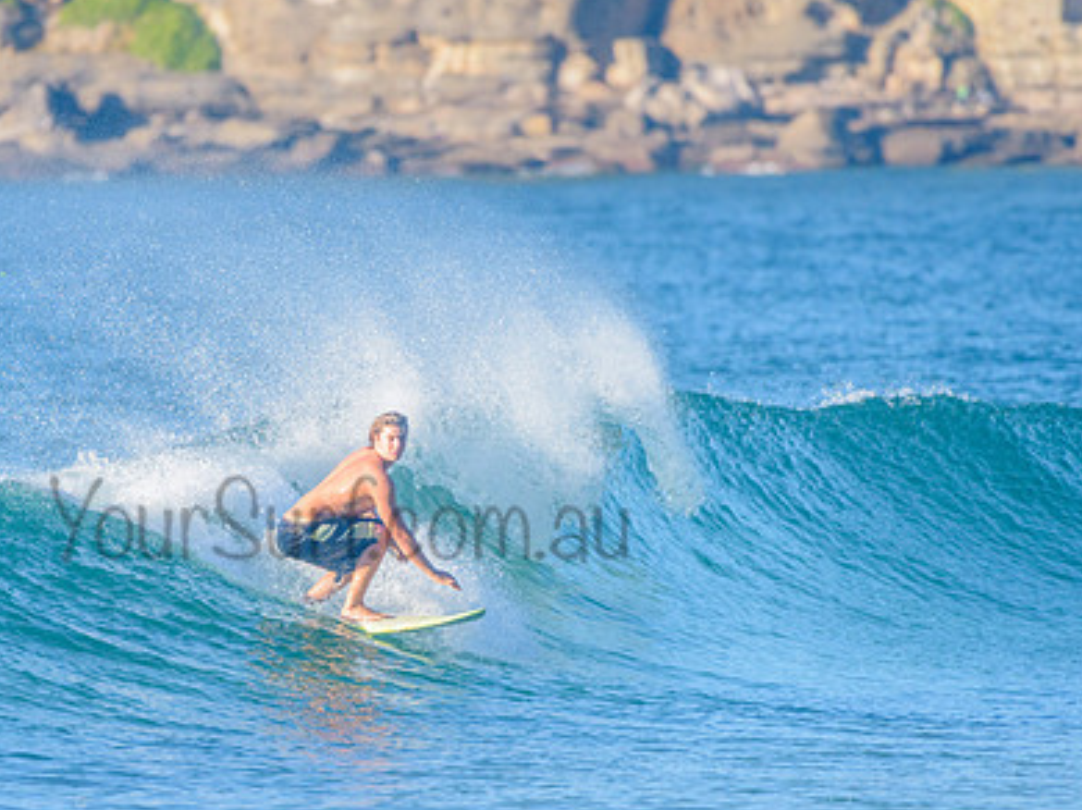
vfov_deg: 2.1
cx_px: 336
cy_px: 495
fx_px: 22366
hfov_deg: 2.8
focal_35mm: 716
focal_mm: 500
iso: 500
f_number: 5.6
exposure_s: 1/2000
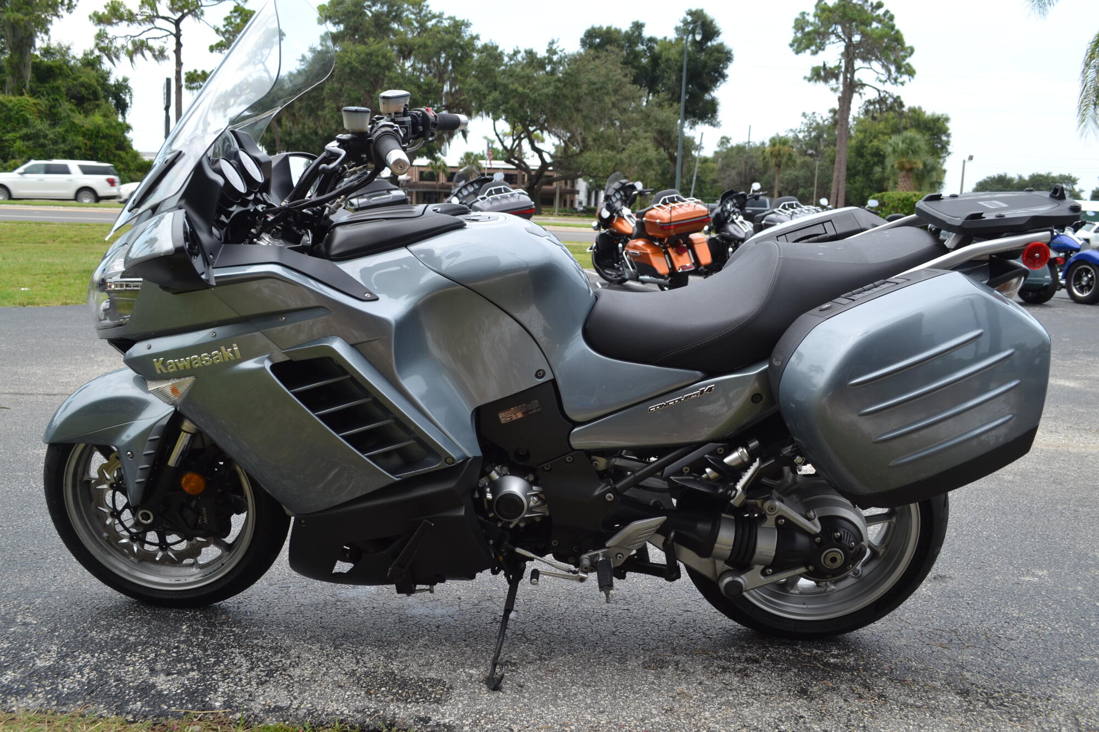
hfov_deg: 57.2
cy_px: 366
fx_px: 1007
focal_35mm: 33
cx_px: 550
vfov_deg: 40.0
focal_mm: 22
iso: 100
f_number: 6.3
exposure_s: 1/160
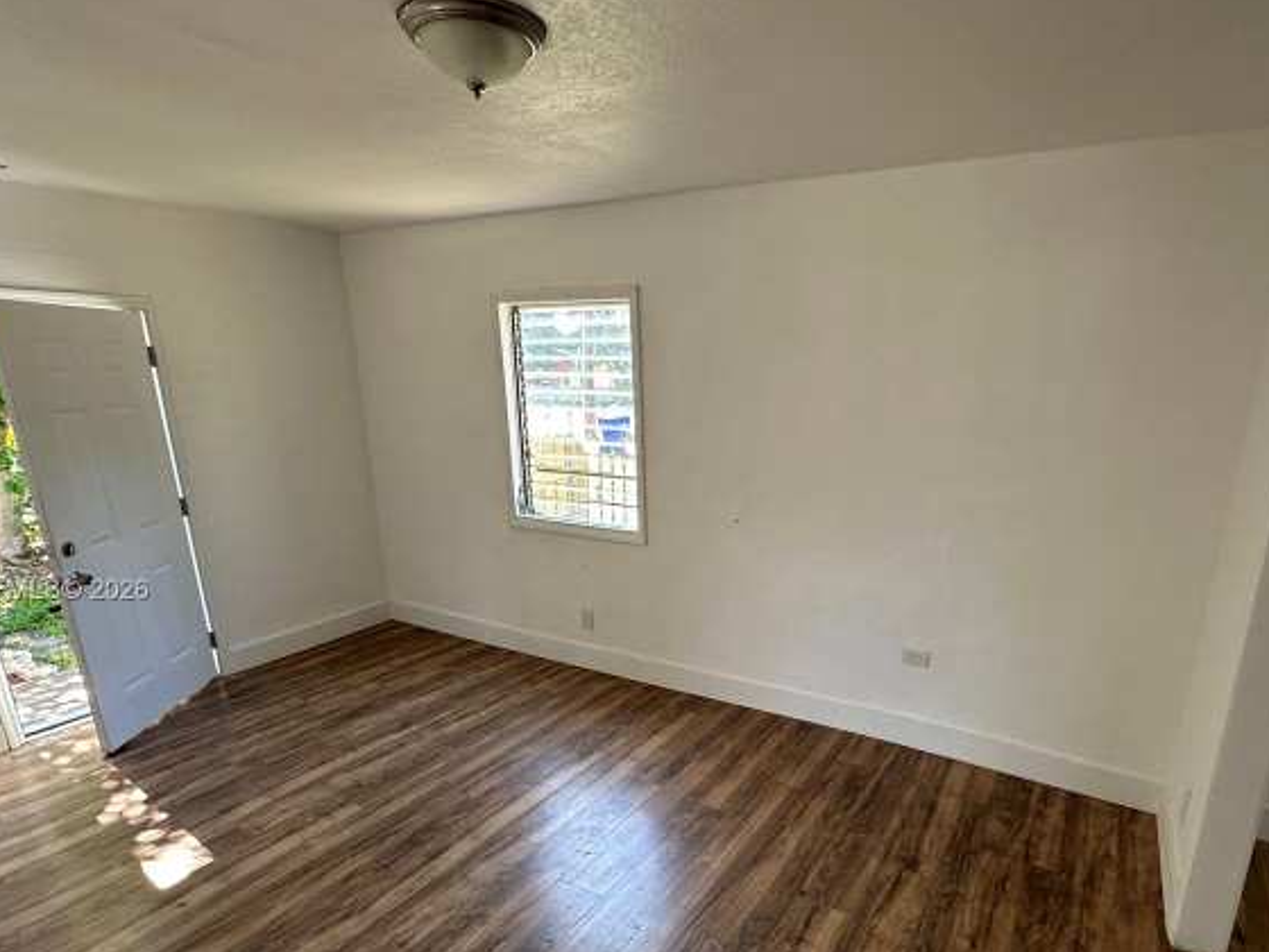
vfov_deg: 65.1
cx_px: 702
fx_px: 733
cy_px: 592
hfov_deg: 81.5
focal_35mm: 20
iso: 100
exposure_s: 1/99
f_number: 2.2
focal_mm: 2.22
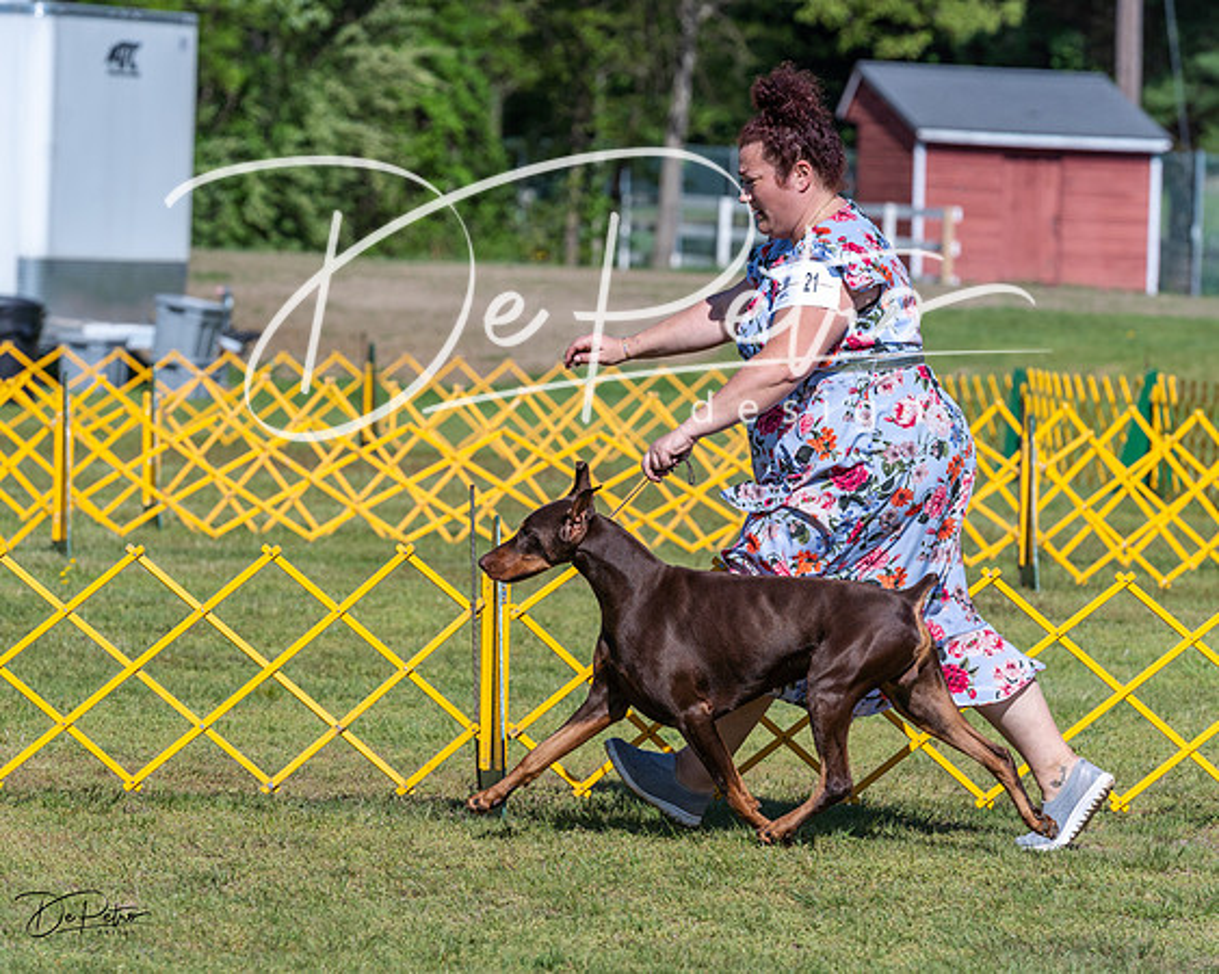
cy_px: 487
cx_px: 610
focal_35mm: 225
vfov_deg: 6.9
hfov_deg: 8.6
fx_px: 8123
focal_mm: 200
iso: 320
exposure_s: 1/2000
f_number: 6.3
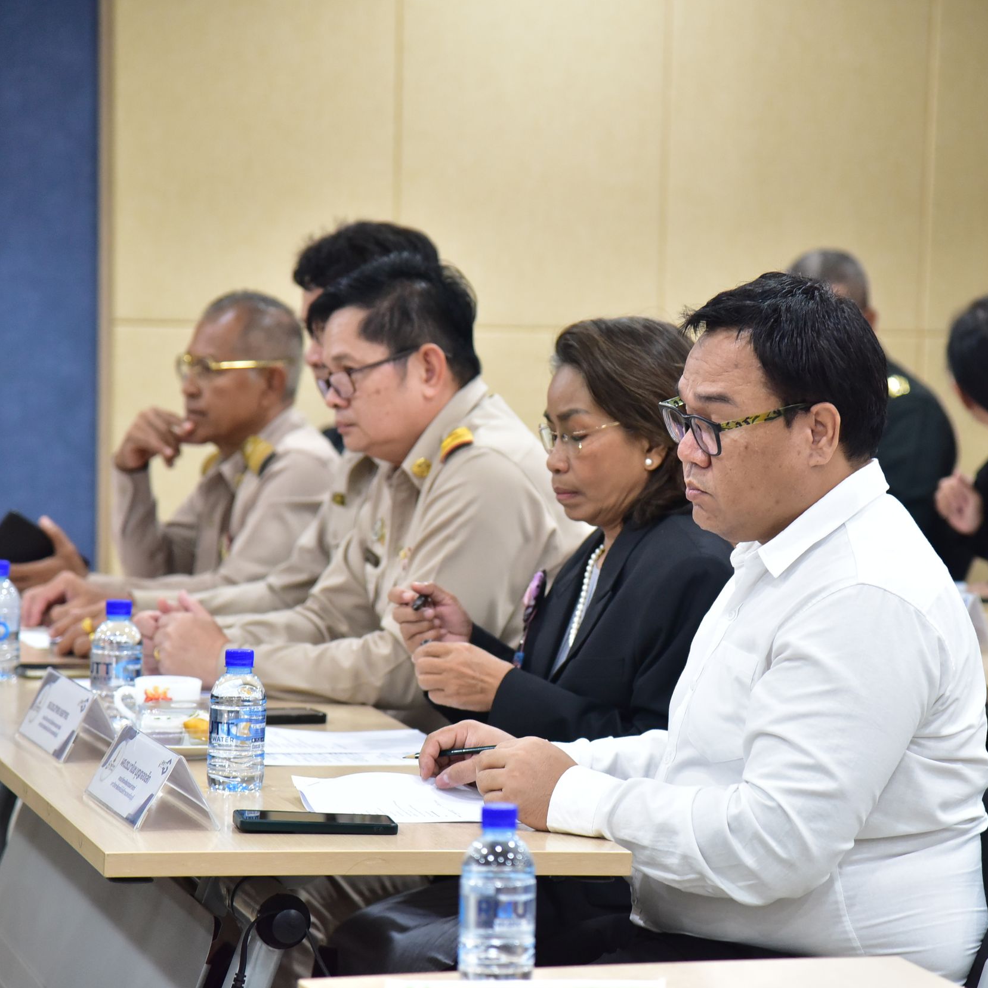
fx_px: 4973
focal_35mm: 154
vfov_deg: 11.3
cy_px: 494
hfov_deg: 11.3
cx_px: 592
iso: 2500
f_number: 4.5
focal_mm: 120
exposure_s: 1/80
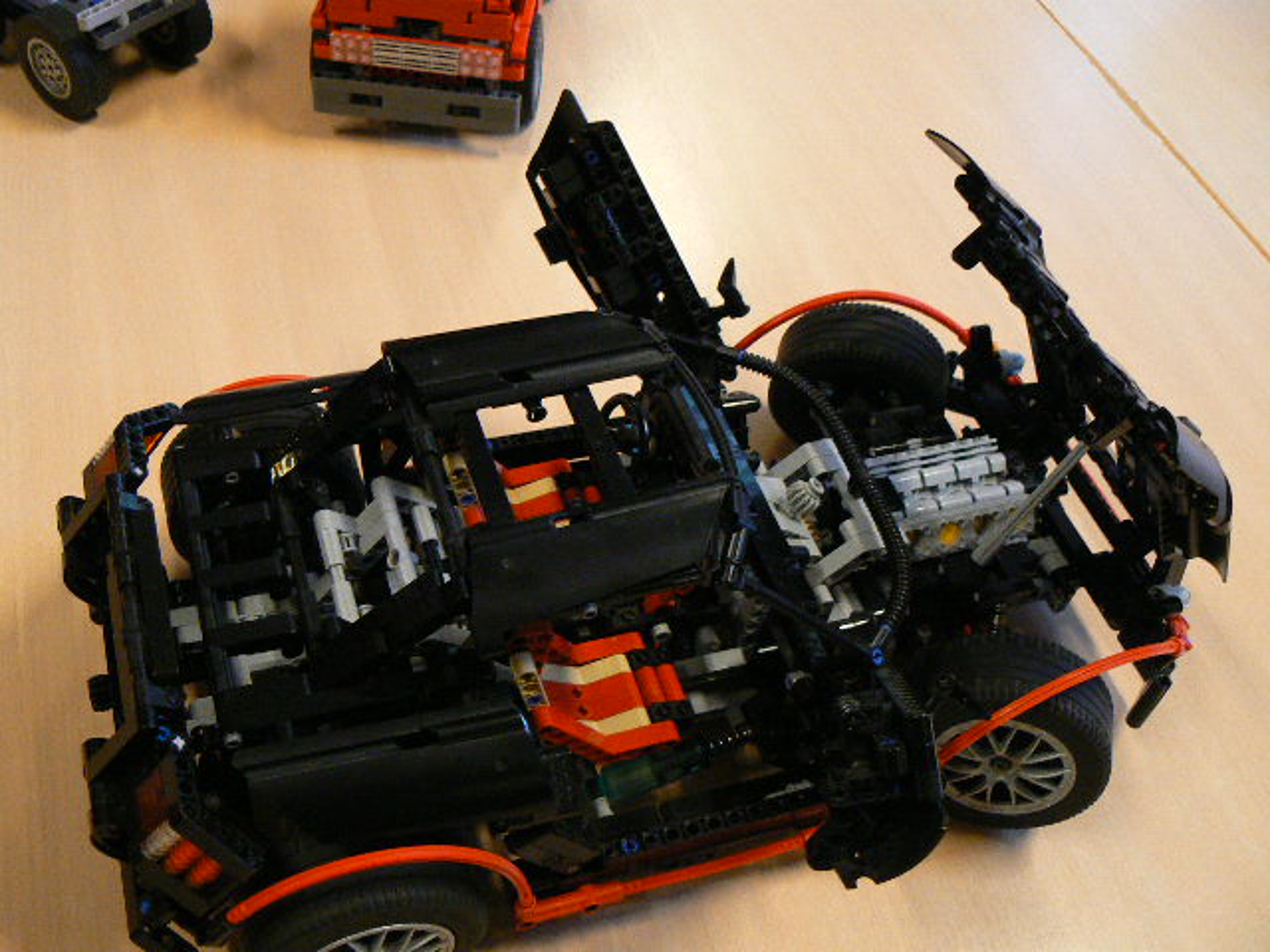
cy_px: 476
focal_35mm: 36
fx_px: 1321
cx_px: 635
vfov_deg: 39.7
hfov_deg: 51.4
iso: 200
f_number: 2.8
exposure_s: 1/13
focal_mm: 6
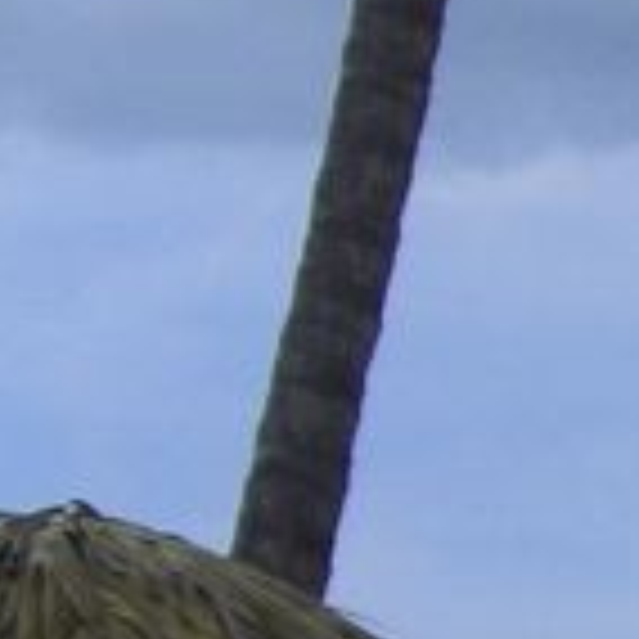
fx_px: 5075
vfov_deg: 7.2
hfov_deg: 6.5
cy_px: 720
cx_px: 2034
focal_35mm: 243
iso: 64
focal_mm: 6.2
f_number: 8
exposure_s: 1/200
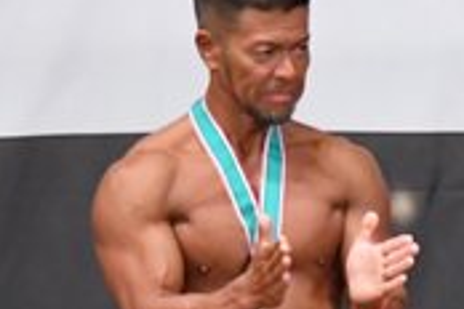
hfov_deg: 2.3
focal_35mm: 898
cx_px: 839
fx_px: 11573
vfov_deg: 1.5
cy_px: 461
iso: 6400
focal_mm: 135
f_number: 5.6
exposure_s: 1/400
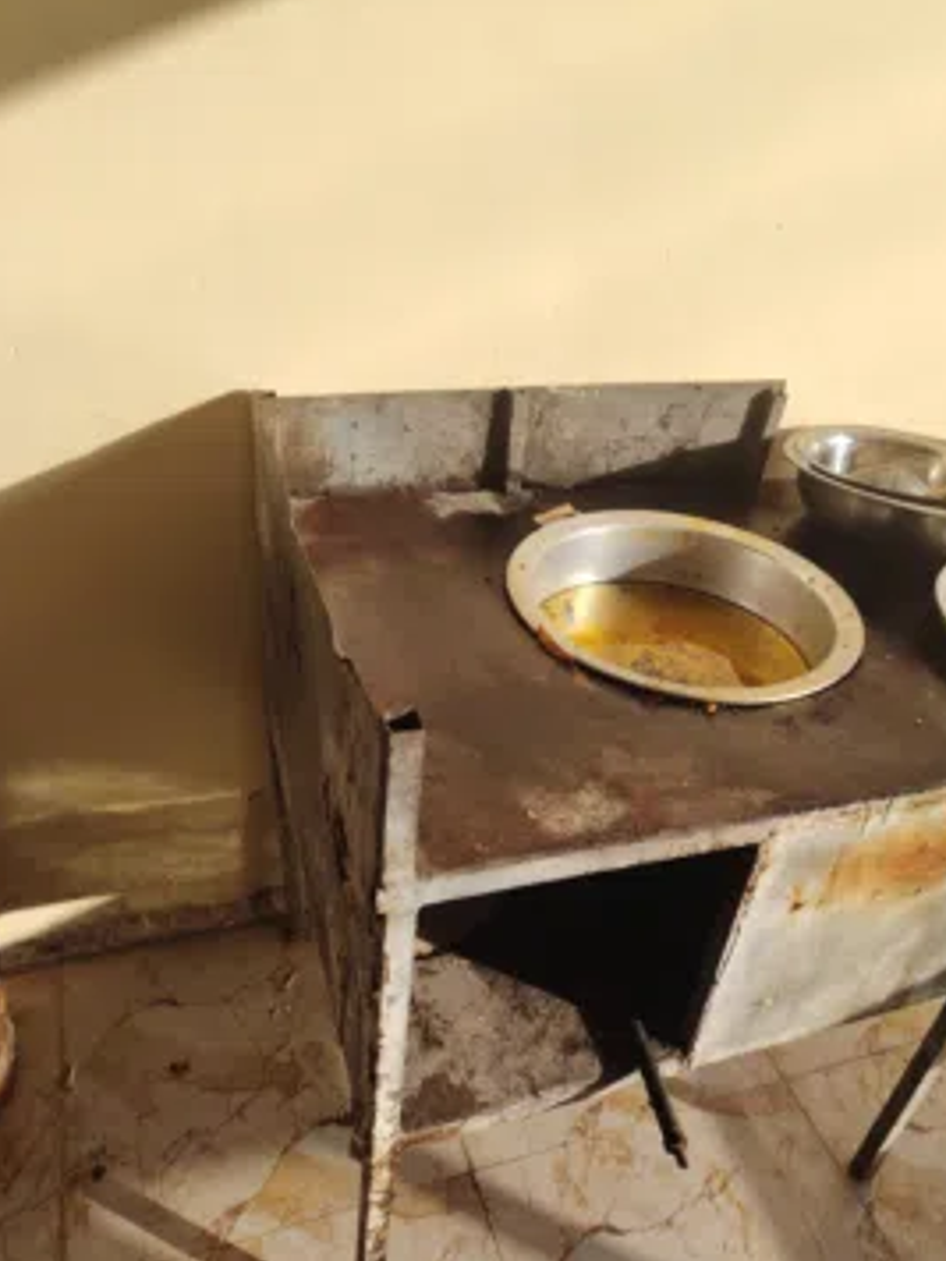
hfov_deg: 51.3
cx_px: 510
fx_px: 984
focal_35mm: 27
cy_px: 673
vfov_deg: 65.3
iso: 100
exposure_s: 1/714
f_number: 1.75
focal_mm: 5.25
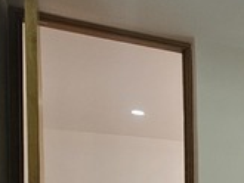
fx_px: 444
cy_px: 248
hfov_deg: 19.5
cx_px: 475
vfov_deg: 20.9
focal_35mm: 63
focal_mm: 2.2
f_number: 2.2
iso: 100
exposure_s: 1/77.4
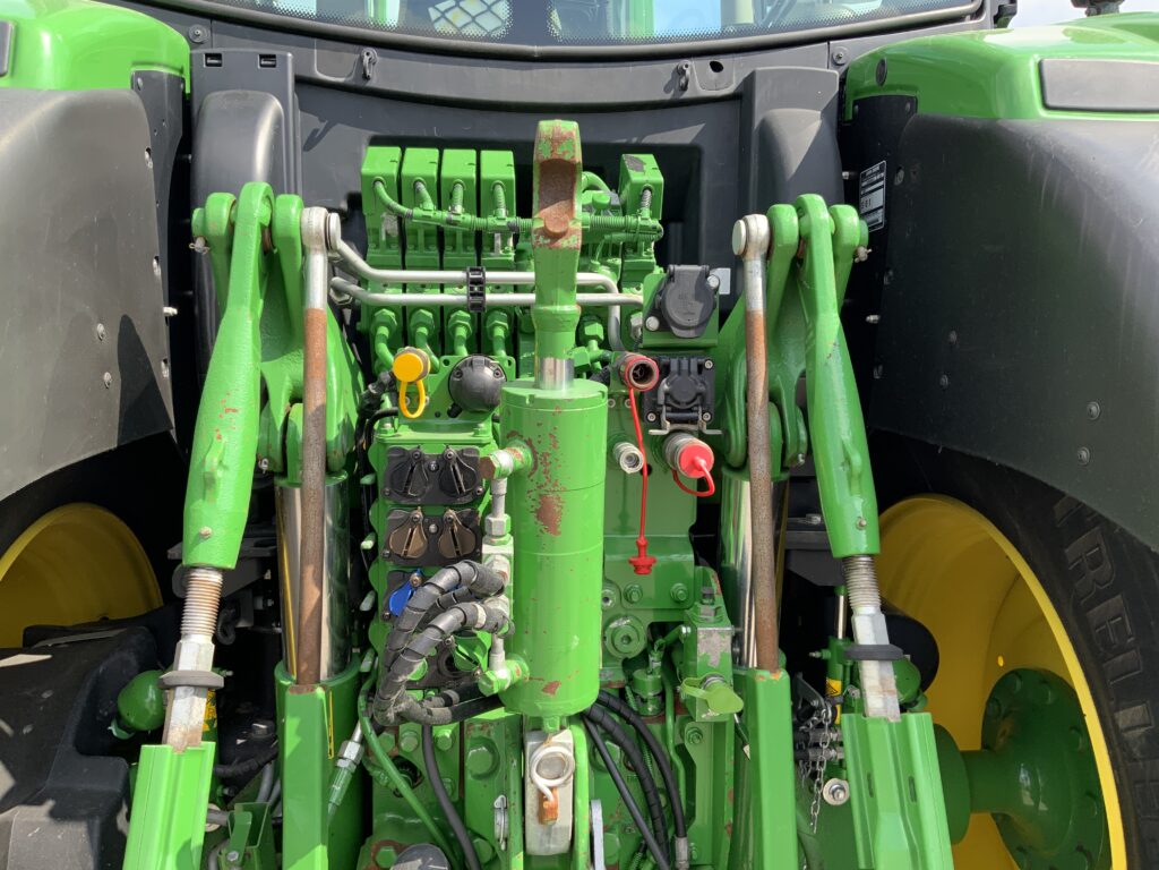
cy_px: 435
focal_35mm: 29
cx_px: 580
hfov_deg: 61.7
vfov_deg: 48.2
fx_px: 971
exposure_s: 1/397
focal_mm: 3
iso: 16
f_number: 1.8
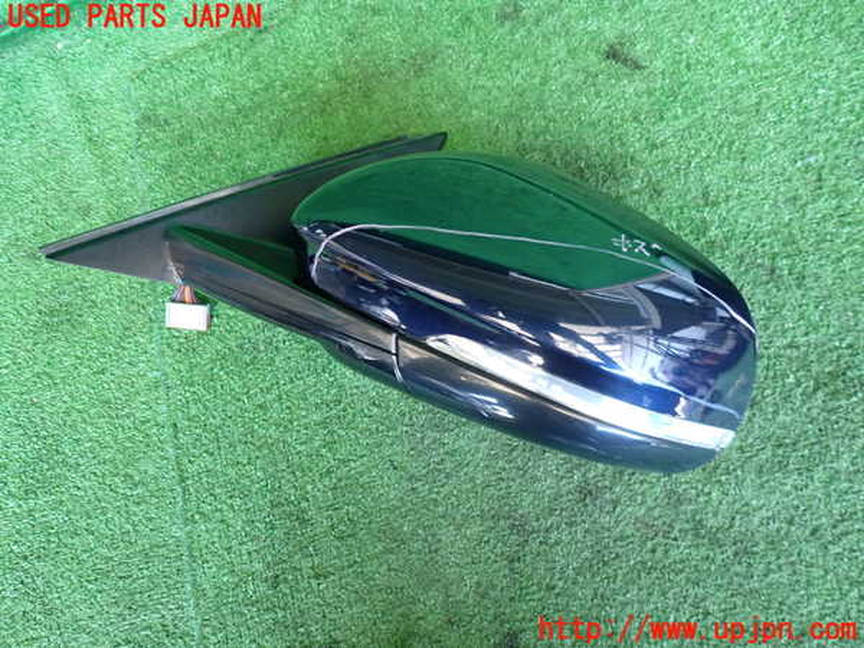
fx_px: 624
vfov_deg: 54.9
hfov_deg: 69.4
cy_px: 324
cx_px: 432
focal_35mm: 25
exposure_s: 1/30
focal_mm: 4.5
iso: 400
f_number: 2
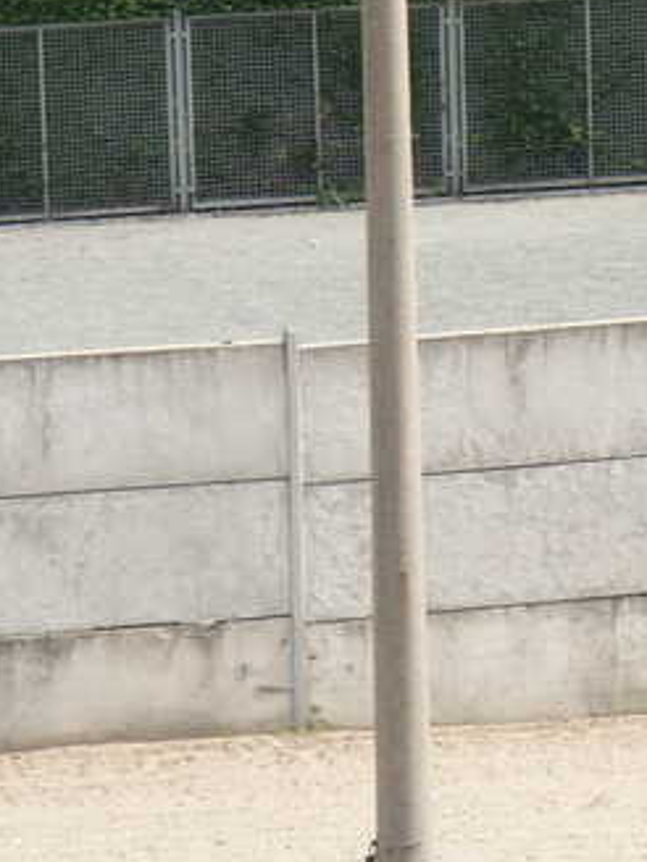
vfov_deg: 4.1
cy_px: 8
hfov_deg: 3.1
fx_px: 12112
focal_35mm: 486
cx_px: 515
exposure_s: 1/250
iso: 100
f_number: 6.7
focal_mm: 50.25
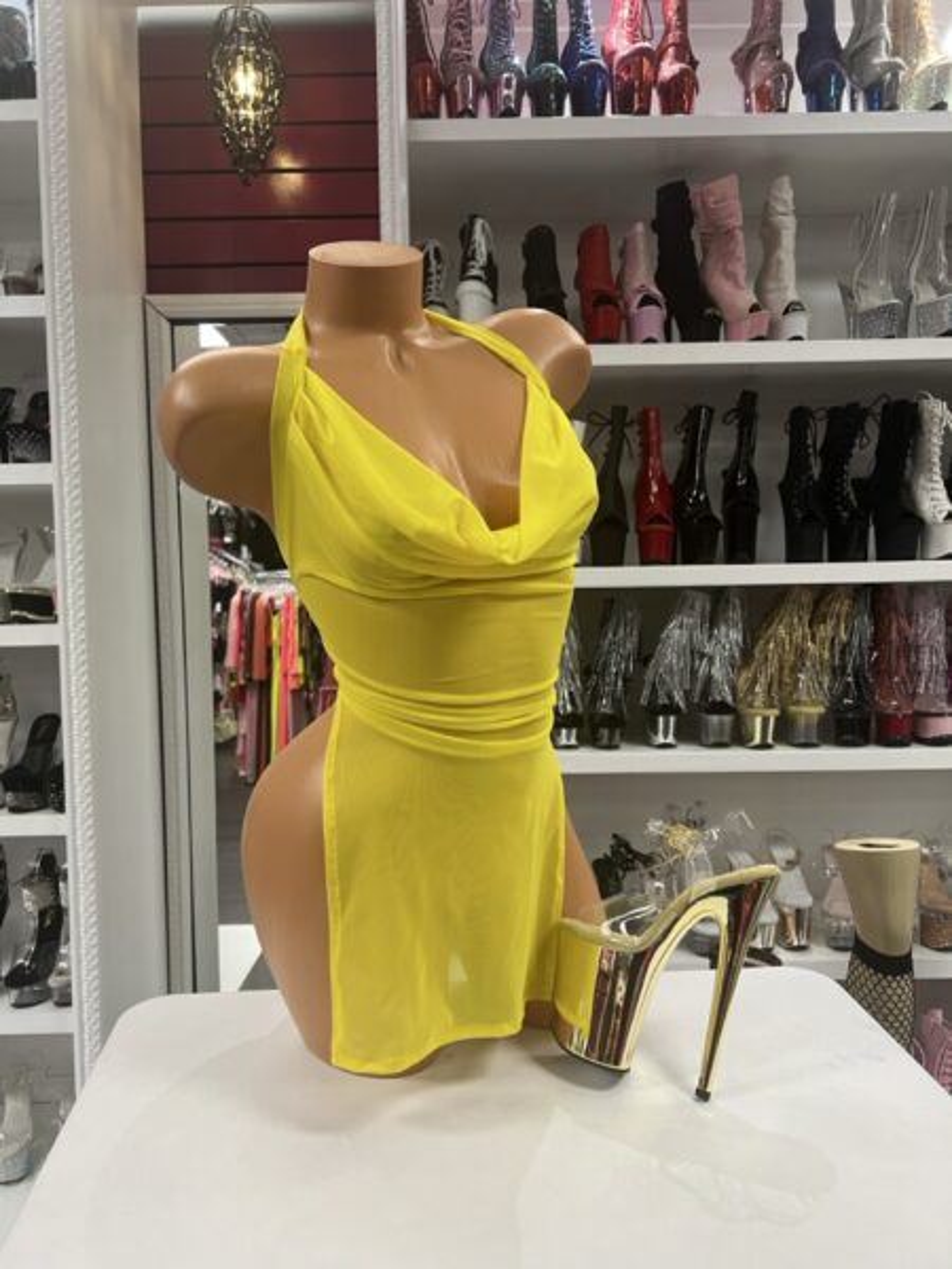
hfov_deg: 53.1
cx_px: 476
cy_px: 634
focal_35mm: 26
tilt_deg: -2.5
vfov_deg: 67.3
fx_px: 953
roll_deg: +1.7
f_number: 1.5
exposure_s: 1/60
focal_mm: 5.7
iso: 80
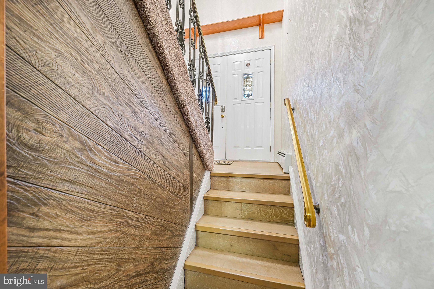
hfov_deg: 104.3
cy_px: 144
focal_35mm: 14
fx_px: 169
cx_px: 217
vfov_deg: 81.2
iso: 400
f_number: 8
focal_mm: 14
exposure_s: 1/1.67
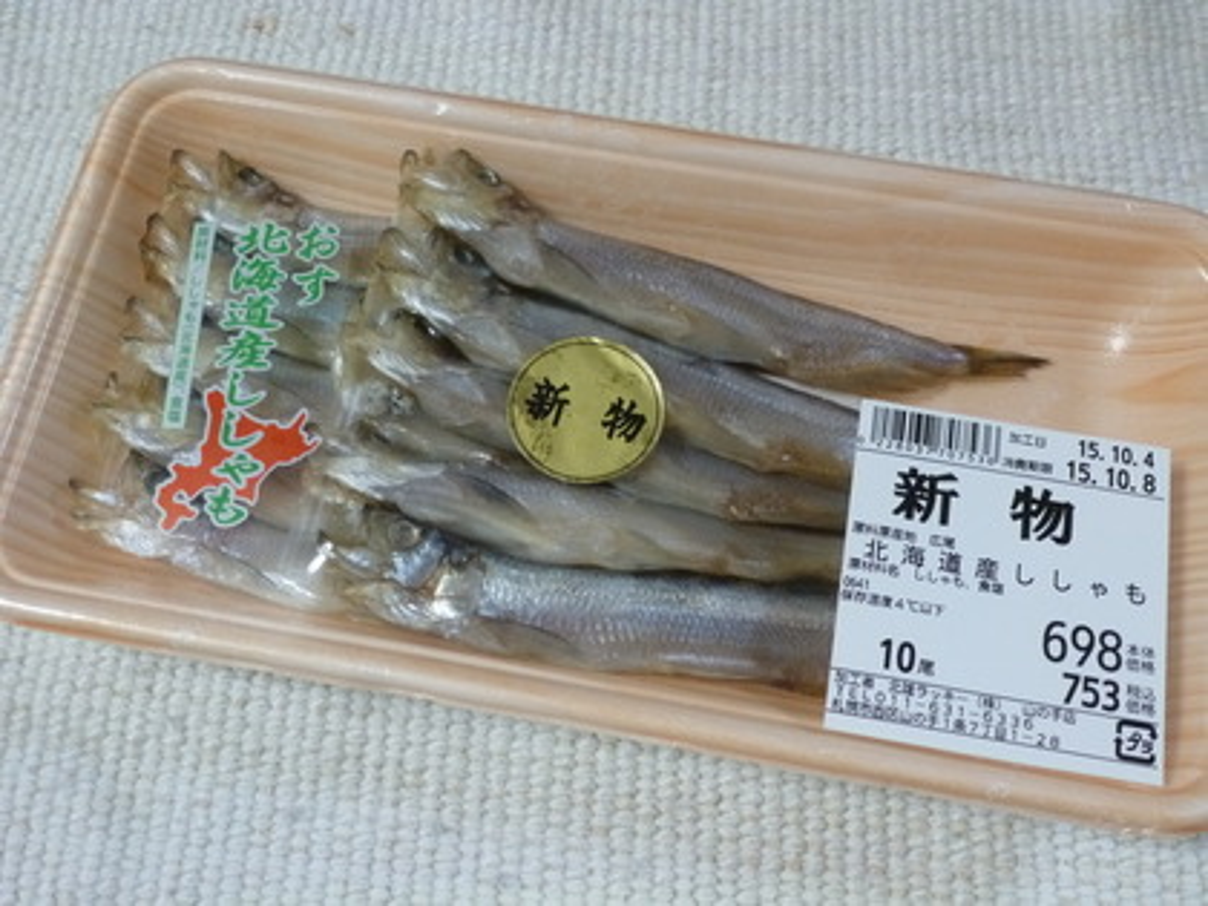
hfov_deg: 55.4
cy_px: 453
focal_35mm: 33
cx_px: 604
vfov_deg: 42.9
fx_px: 1152
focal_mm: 5.9
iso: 400
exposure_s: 1/25
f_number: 3.6
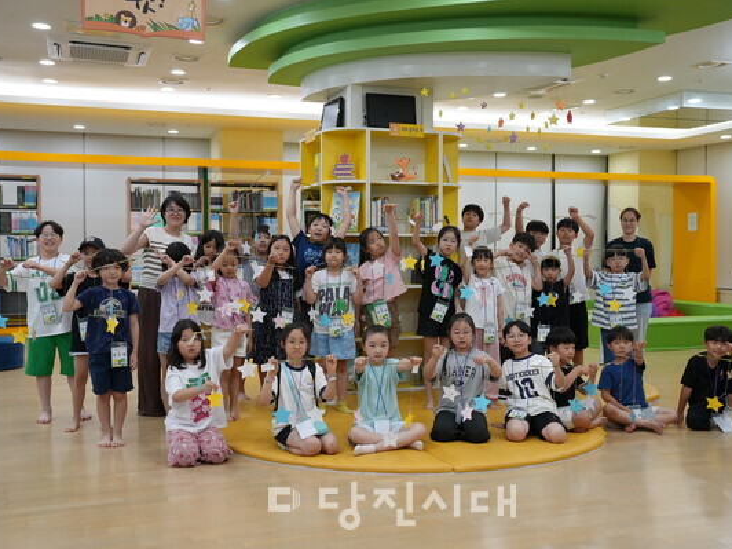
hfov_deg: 49.0
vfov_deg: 37.7
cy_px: 274
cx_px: 372
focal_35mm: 38
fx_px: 804
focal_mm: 35
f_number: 4
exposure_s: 1/160
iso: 640
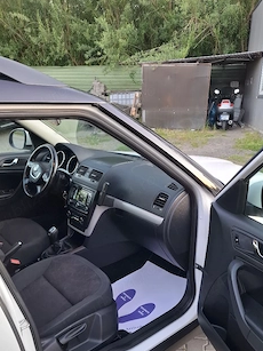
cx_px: 142
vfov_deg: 59.3
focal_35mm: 30
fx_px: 304
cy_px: 216
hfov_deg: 46.7
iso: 320
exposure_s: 1/100
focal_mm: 5.54
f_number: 1.8
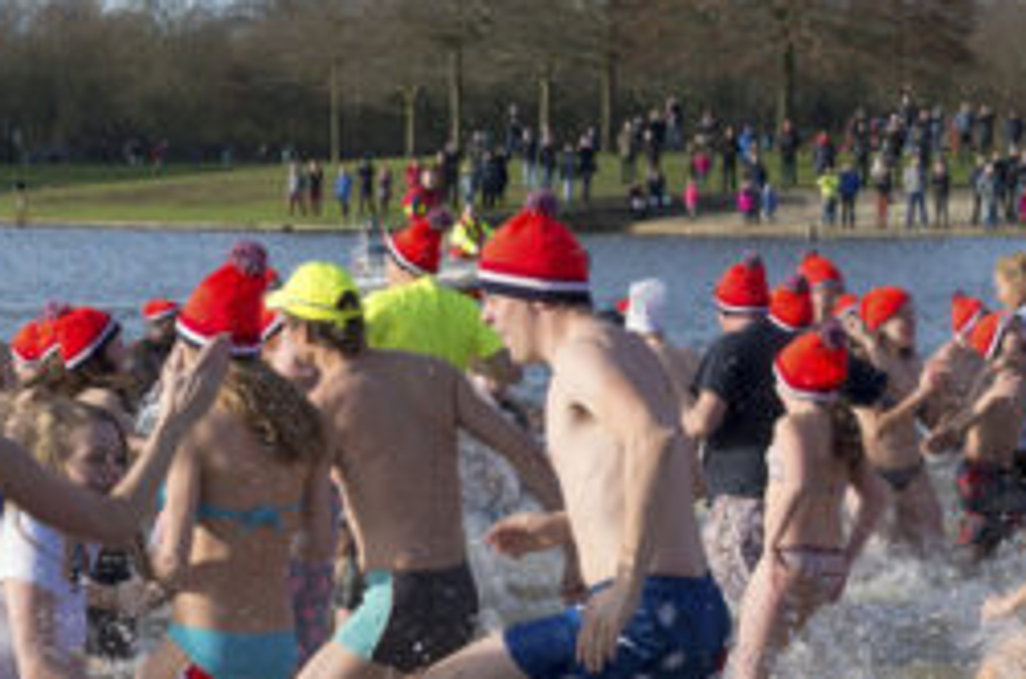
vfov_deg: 9.1
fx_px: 4264
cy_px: 536
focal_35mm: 150
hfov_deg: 13.4
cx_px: -127
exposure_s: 1/500
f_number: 5.6
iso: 200
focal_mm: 32.5
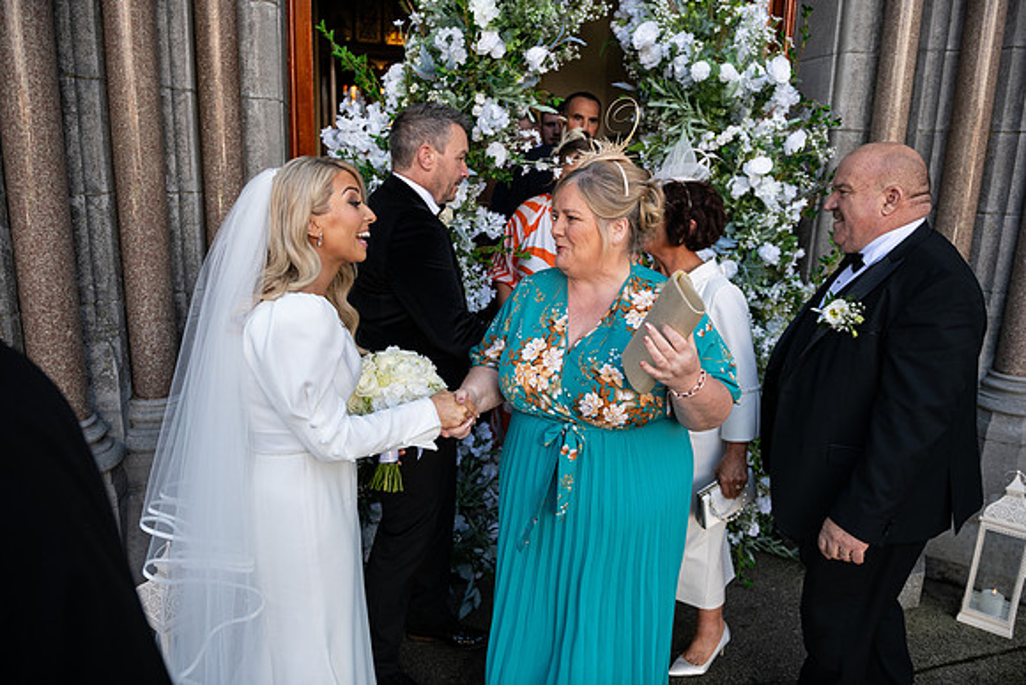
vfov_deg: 53.2
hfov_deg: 73.7
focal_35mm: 24
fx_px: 684
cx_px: 513
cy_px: 342
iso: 500
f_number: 3.5
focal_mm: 24
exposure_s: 1/1000
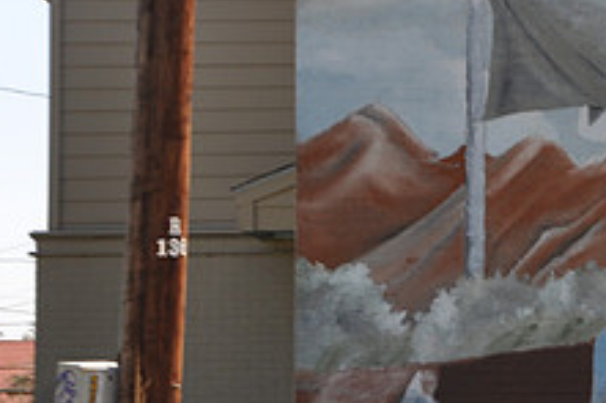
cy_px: 193
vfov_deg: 7.7
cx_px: 781
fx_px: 2982
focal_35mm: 177
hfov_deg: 11.3
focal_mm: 45
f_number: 9
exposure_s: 1/80
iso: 200
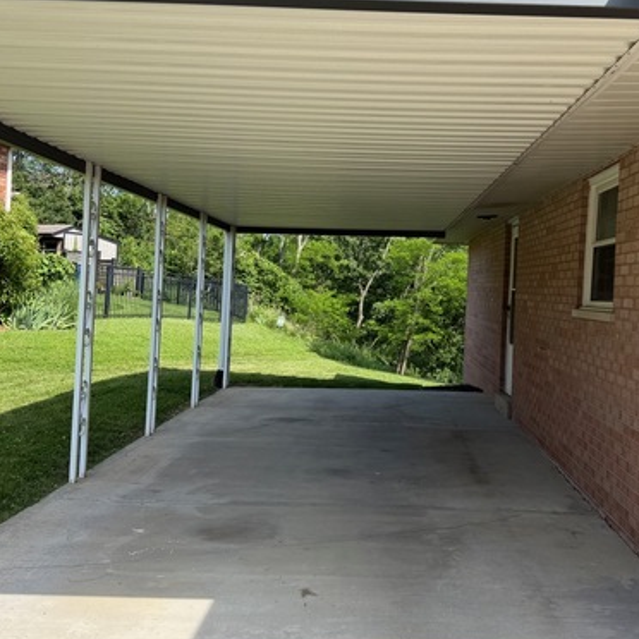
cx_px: 394
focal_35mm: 38
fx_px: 794
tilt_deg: -0.1
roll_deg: -2.6
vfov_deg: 43.8
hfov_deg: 43.6
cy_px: 290
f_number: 1.78
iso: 80
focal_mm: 6.76
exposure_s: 1/1812
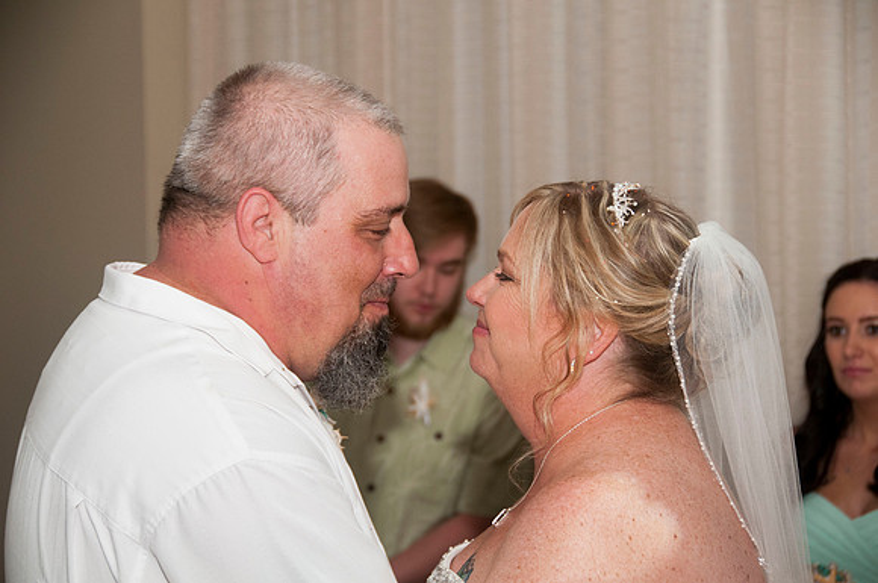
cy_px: 292
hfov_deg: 18.2
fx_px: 2740
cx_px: 439
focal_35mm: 112
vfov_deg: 12.1
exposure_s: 1/250
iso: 400
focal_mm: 75
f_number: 5.6
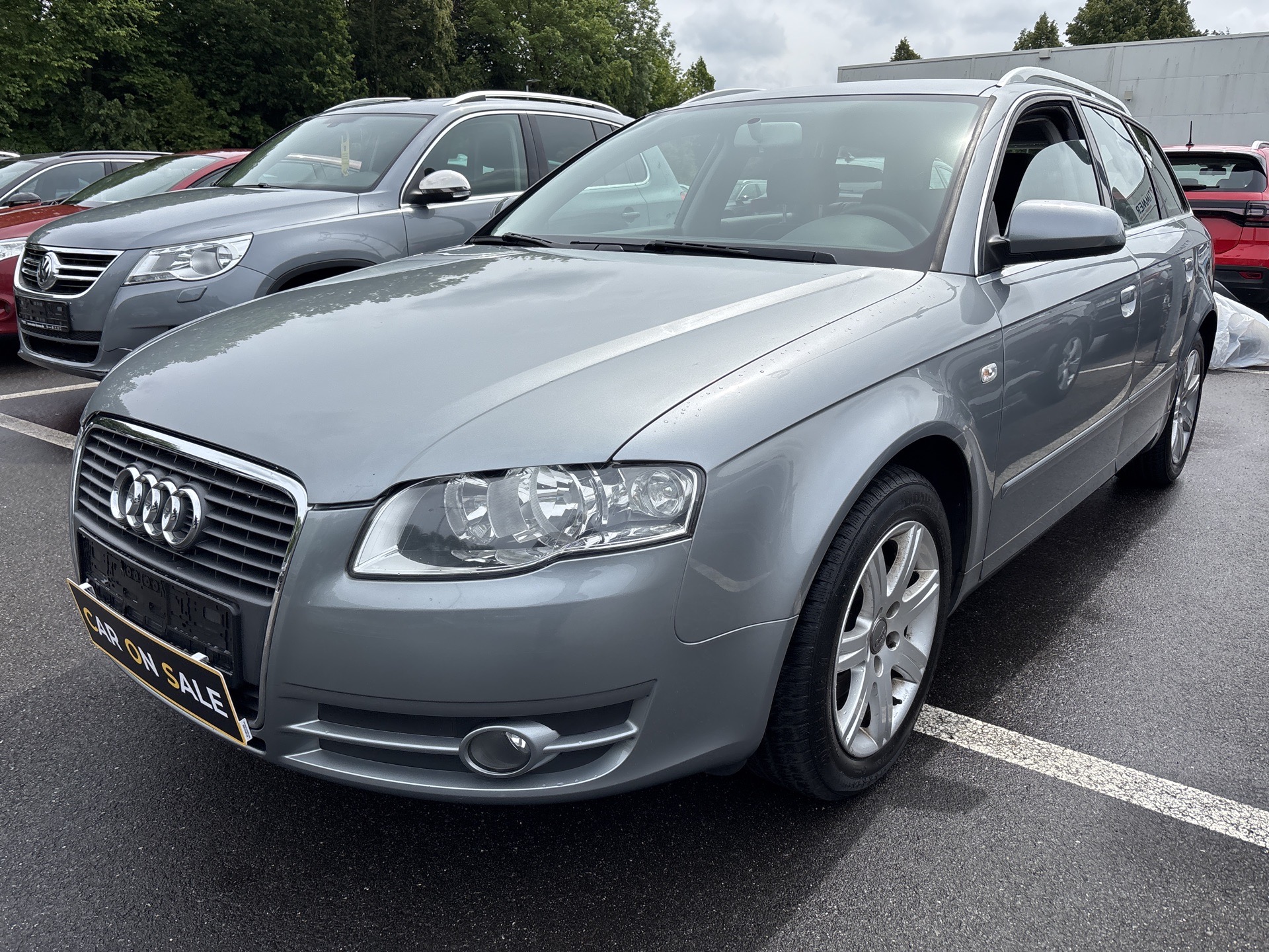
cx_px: 634
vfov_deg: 53.1
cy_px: 476
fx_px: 953
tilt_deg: -13.9
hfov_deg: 67.3
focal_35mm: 26
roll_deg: -1.8
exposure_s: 1/3650
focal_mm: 5.96
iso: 50
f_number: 1.6
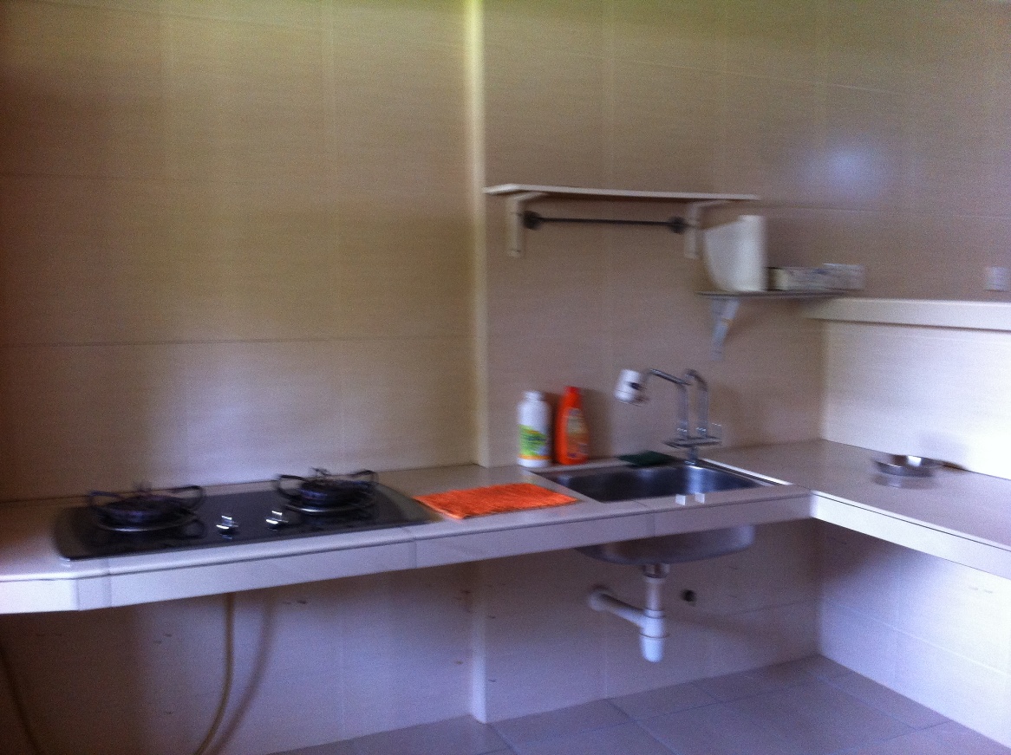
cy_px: 378
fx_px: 1021
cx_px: 506
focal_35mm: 35
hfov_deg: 52.7
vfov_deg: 40.6
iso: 200
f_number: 2.8
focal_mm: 3.85
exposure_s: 1/15
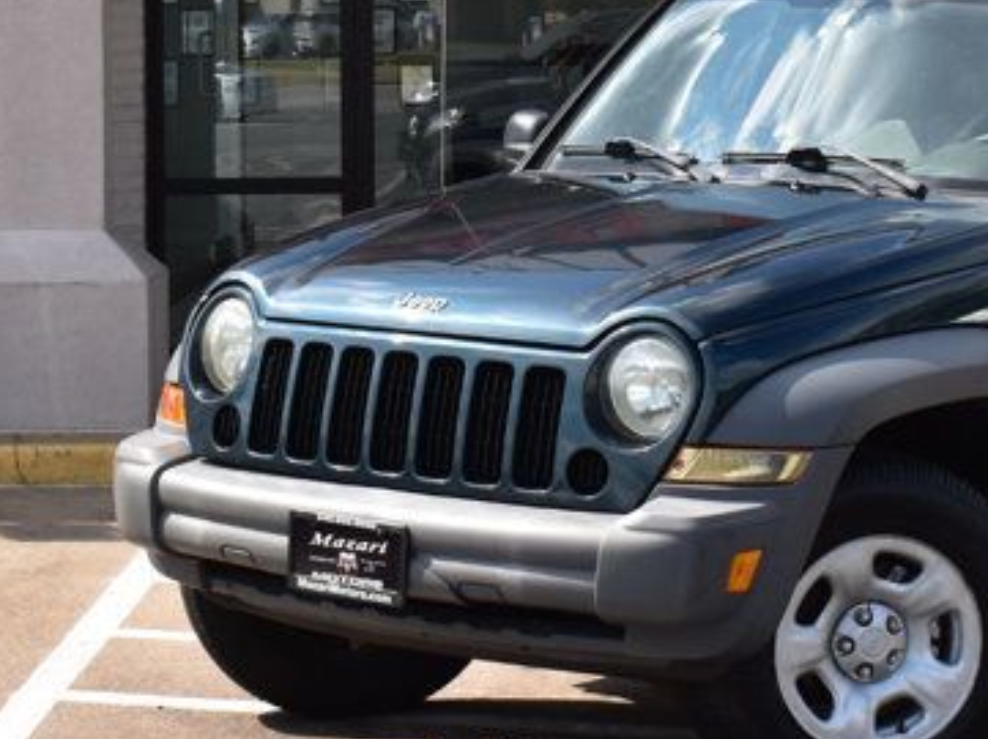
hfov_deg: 15.1
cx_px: 556
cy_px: 38
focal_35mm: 131
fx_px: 3735
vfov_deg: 11.2
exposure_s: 1/500
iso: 400
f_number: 11
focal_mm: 32
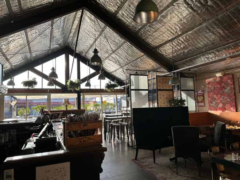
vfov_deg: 56.8
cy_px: 90
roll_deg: +1.8
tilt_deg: +4.8
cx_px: 120
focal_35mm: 24
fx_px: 166
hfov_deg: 71.6
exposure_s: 1/469
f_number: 1.78
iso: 80
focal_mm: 6.86
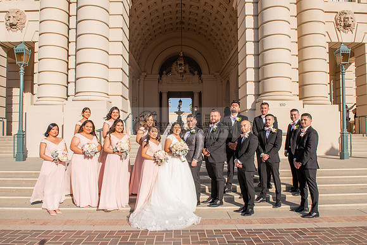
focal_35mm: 26
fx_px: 270
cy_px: 131
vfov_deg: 48.8
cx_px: 185
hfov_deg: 68.5
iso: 100
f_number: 10
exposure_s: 1/200
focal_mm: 24
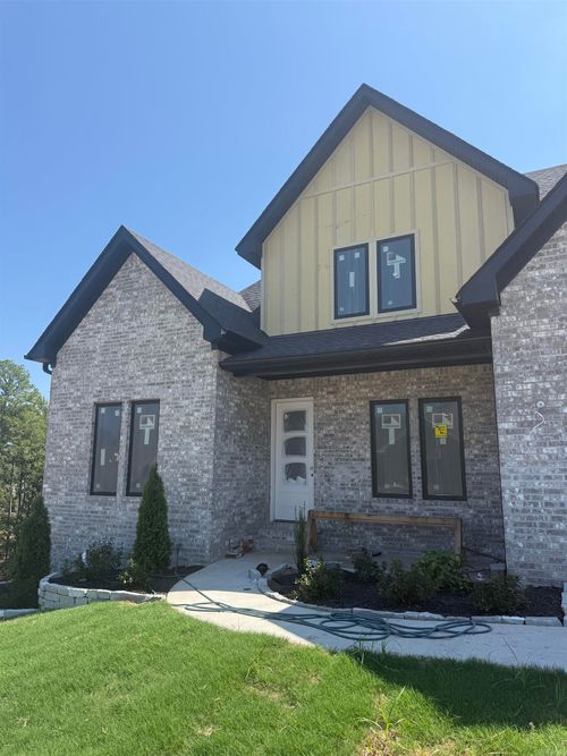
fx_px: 524
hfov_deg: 56.8
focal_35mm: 24
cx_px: 284
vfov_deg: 71.6
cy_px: 378
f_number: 1.78
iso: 80
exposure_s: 1/2907
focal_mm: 6.76
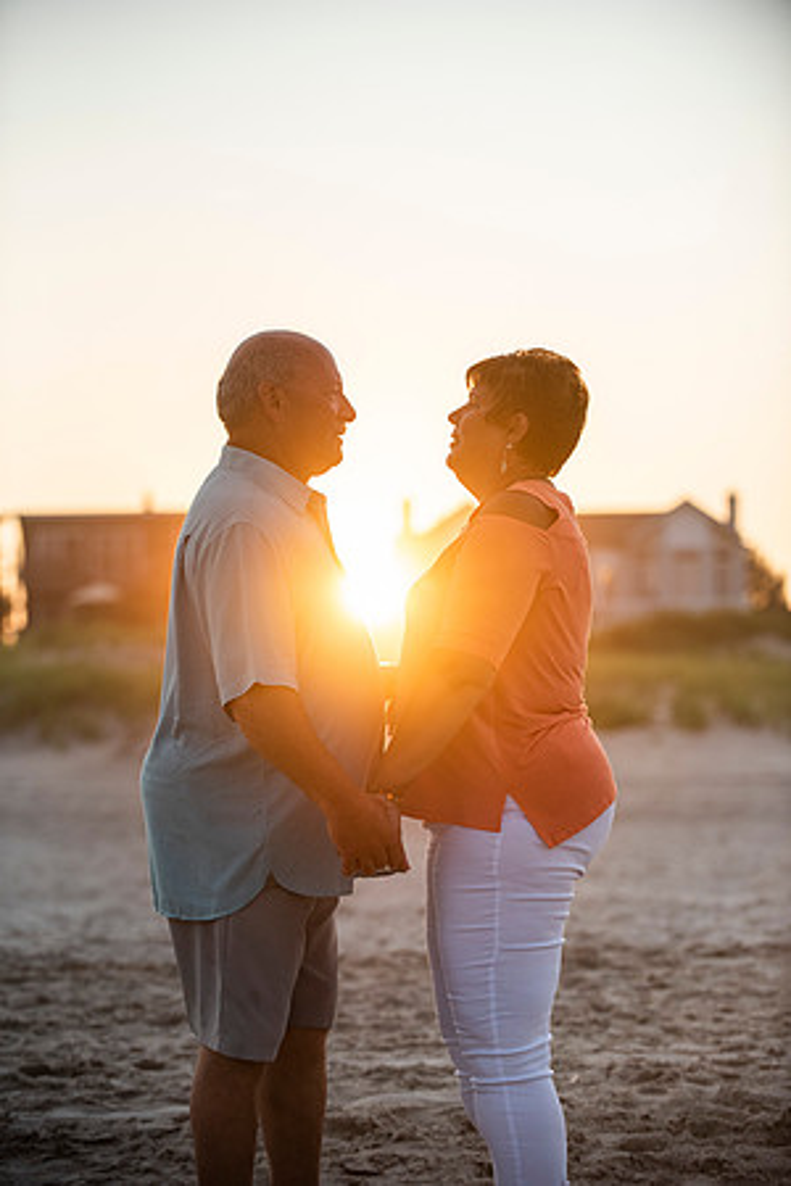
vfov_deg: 19.5
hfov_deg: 13.0
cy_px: 593
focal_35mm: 105
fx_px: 3460
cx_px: 396
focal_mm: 105
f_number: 3.5
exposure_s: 1/4000
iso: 800
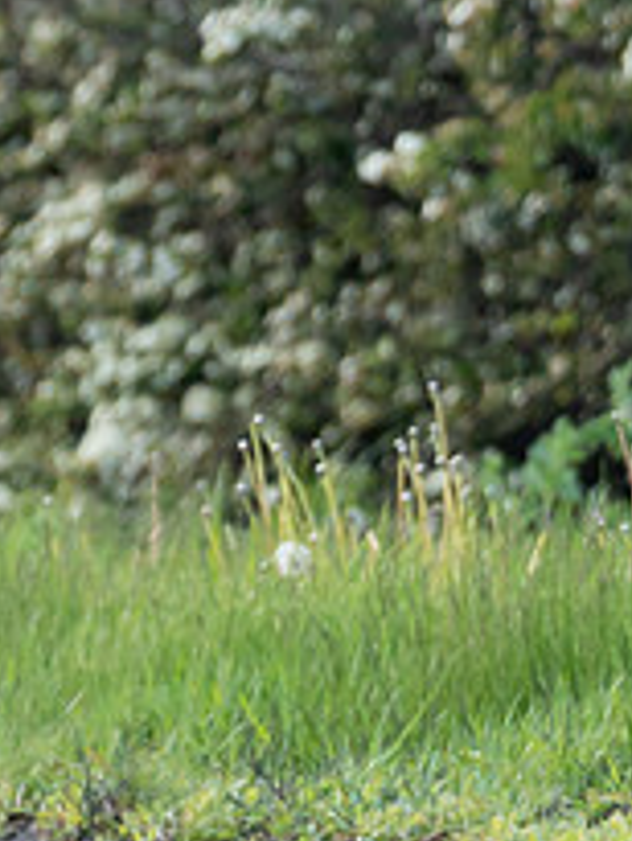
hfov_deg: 1.1
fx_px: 33607
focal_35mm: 1382
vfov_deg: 1.4
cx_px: -494
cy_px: -369
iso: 400
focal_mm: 200
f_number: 3.2
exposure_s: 1/640
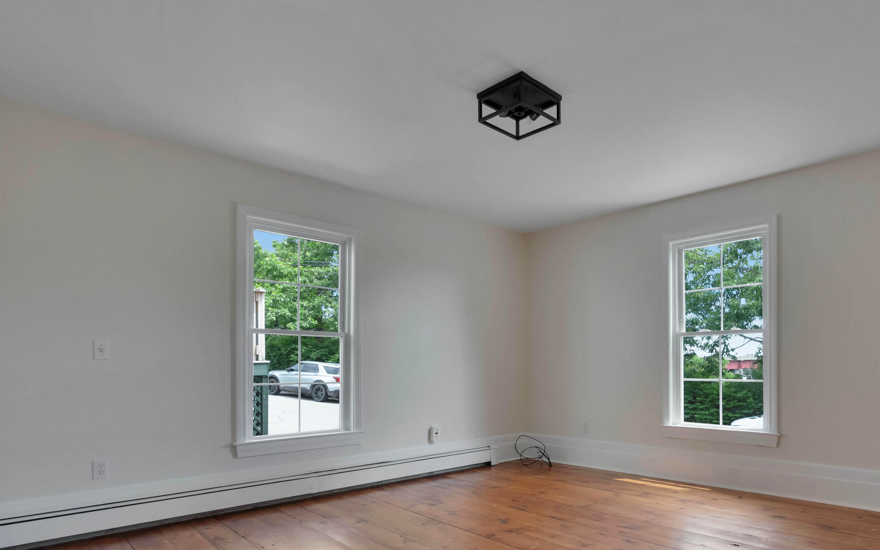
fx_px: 528
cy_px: 371
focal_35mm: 22
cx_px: 517
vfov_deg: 53.9
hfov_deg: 78.9
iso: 800
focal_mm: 16
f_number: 8
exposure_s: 1/500
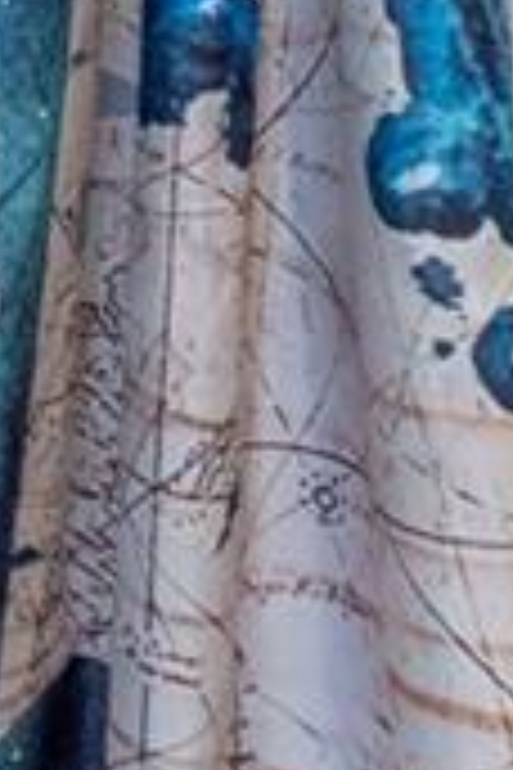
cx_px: -1035
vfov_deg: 14.0
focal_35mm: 126
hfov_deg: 8.9
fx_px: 2693
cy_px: -711
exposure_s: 1
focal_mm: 12
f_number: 8
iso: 500
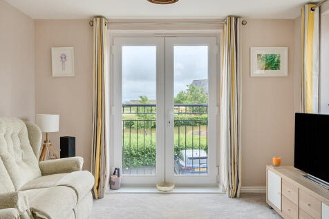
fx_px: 283
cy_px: 110
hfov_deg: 60.3
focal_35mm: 31
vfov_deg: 42.3
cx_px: 164
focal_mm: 21
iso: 100
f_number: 8
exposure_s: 1/25
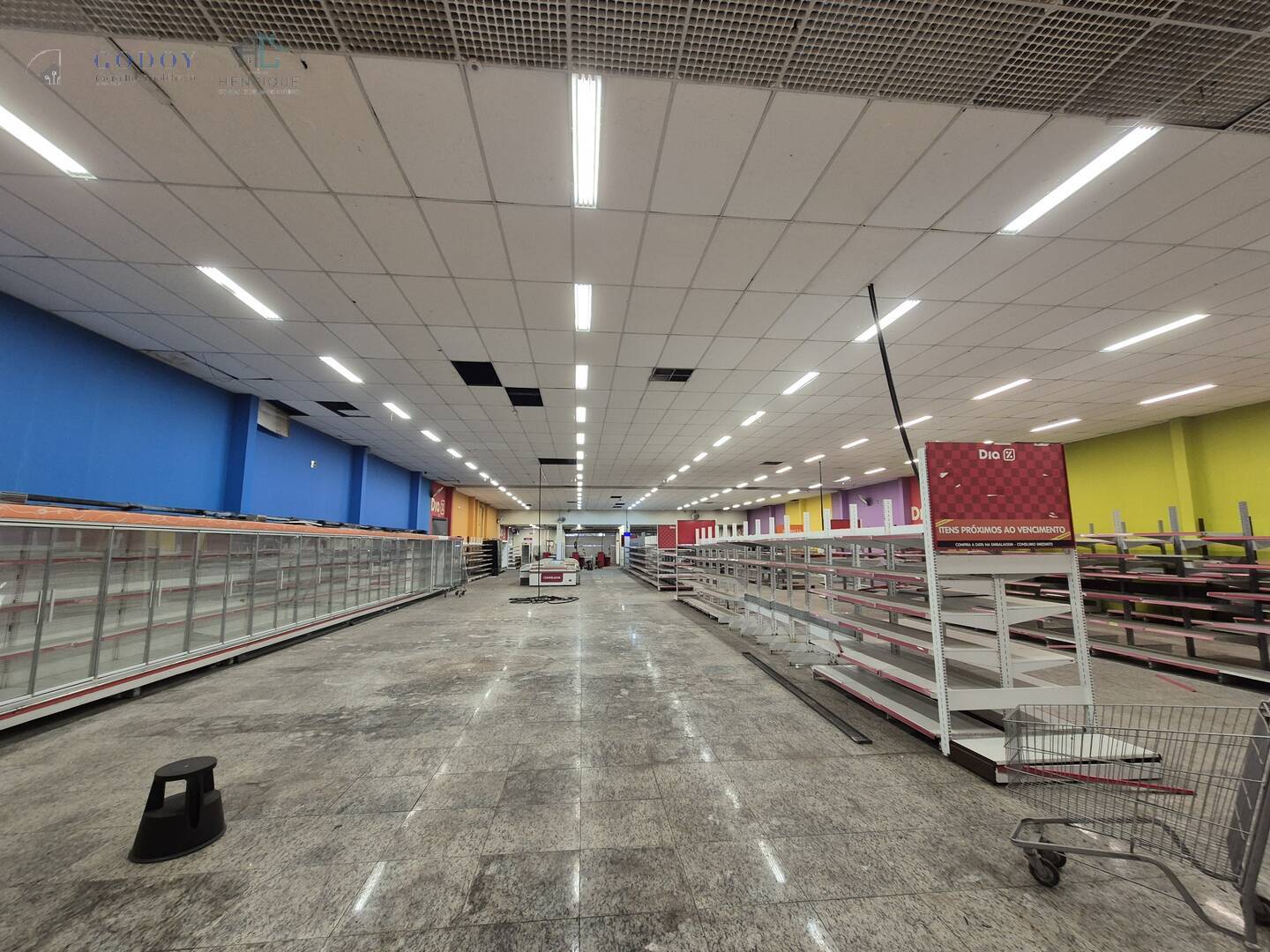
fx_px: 477
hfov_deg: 106.2
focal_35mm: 13
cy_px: 476
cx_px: 635
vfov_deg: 89.9
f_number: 2.2
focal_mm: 2.2
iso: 125
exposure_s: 1/60
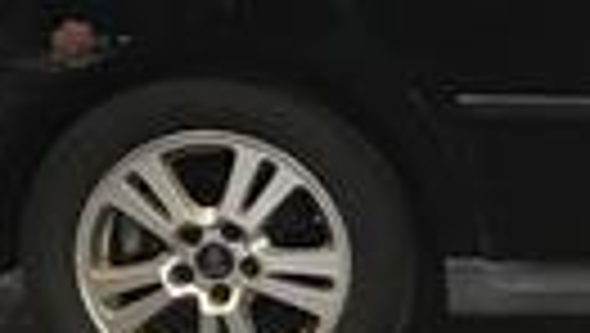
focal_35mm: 165
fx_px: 2584
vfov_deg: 7.4
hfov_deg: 12.2
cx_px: 977
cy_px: 144
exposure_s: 1/30
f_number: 2.4
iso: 64
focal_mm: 3.3
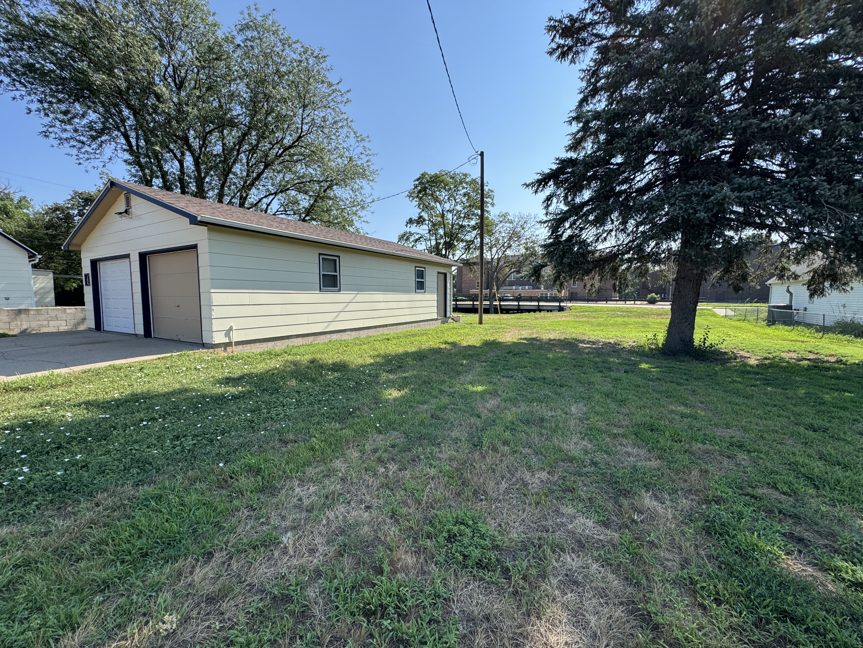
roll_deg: -0.8
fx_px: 349
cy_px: 324
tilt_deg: -5.1
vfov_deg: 85.7
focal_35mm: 14
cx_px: 432
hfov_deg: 102.1
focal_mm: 2.22
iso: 50
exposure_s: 1/1299
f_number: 2.2
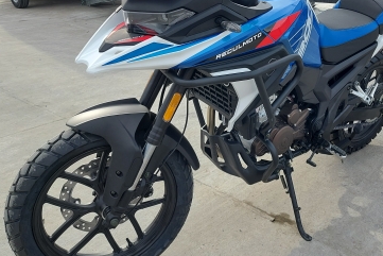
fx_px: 426
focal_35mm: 40
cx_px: 253
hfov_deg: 47.7
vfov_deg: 32.8
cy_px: 66
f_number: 1.8
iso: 40
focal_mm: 5.23
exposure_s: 1/547
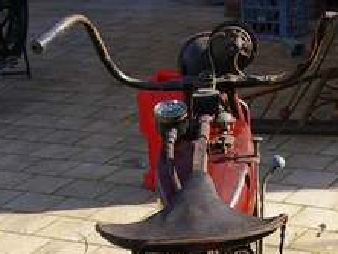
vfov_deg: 13.0
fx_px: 1065
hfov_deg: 18.0
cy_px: 356
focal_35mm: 109
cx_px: 162
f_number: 6.7
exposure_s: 1/250
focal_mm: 28
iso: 200
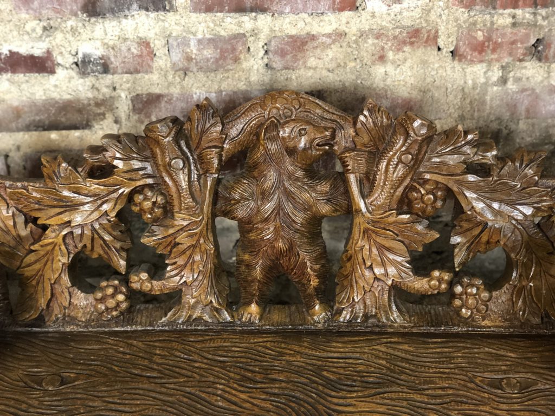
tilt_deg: -34.0
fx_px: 834
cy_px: 208
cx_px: 278
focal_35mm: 52
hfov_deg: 36.8
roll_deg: +2.4
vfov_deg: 28.0
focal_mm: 6
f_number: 2.4
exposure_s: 1/13
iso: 160
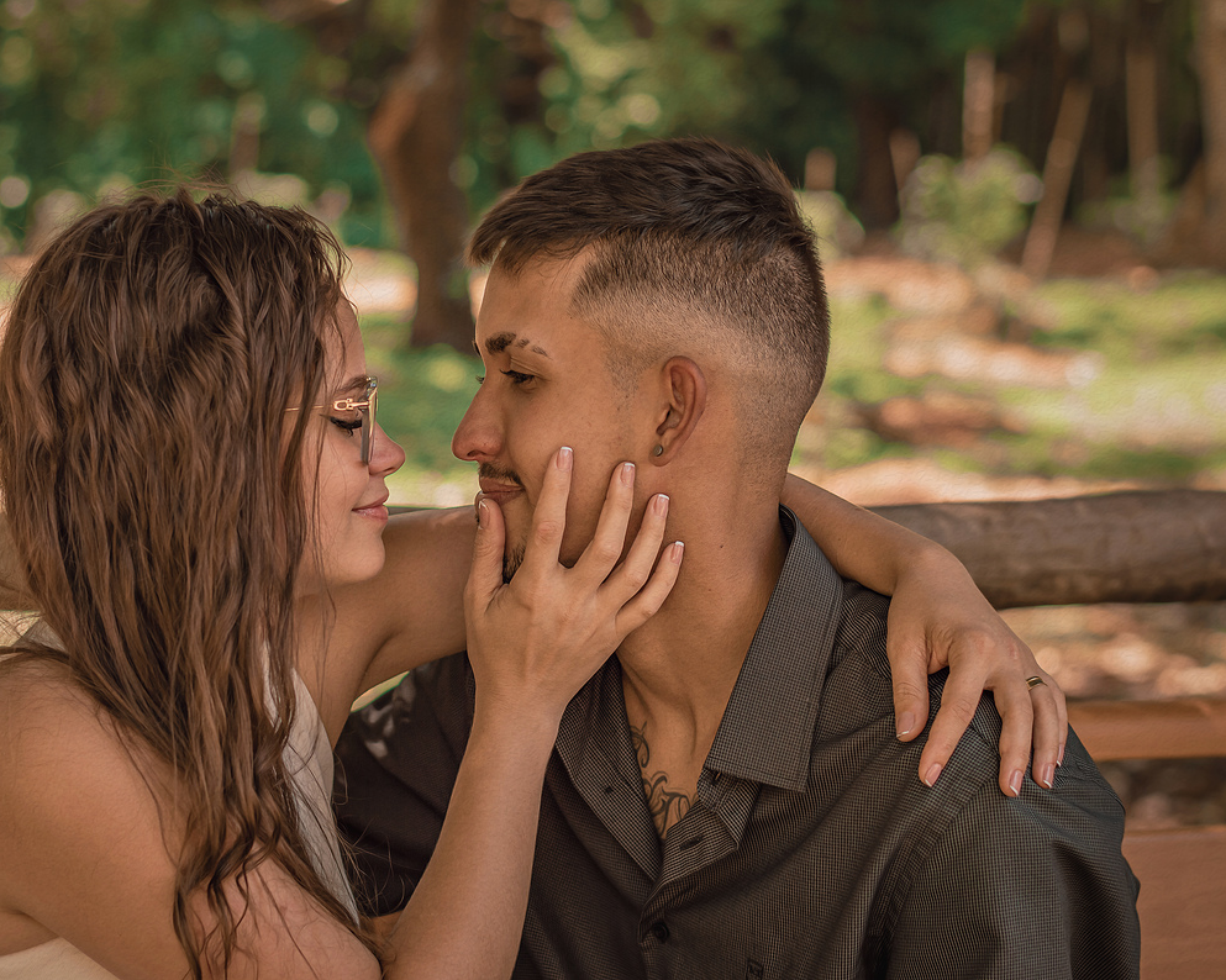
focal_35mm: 85
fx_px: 3084
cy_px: 489
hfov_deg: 22.5
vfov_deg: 18.1
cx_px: 510
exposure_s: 1/320
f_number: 2.8
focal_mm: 50
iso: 100
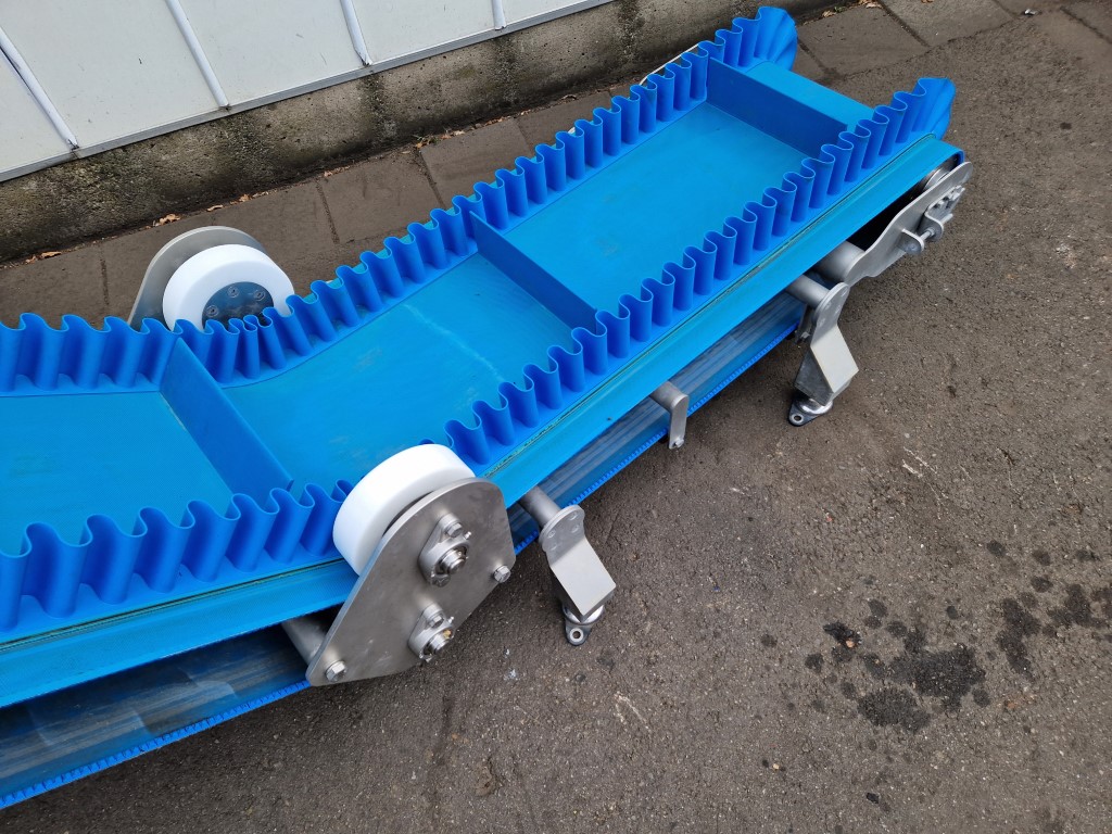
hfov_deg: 73.9
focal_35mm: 23
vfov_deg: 58.9
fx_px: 739
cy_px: 417
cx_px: 556
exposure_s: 1/542
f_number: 1.8
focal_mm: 5.4
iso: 50
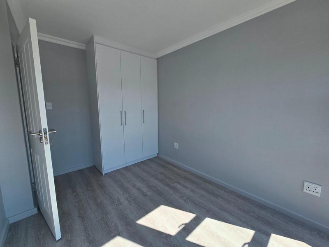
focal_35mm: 13
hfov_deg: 106.2
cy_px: 124
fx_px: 124
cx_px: 164
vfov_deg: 89.9
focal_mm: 2.2
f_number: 2.2
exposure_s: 1/2000
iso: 80
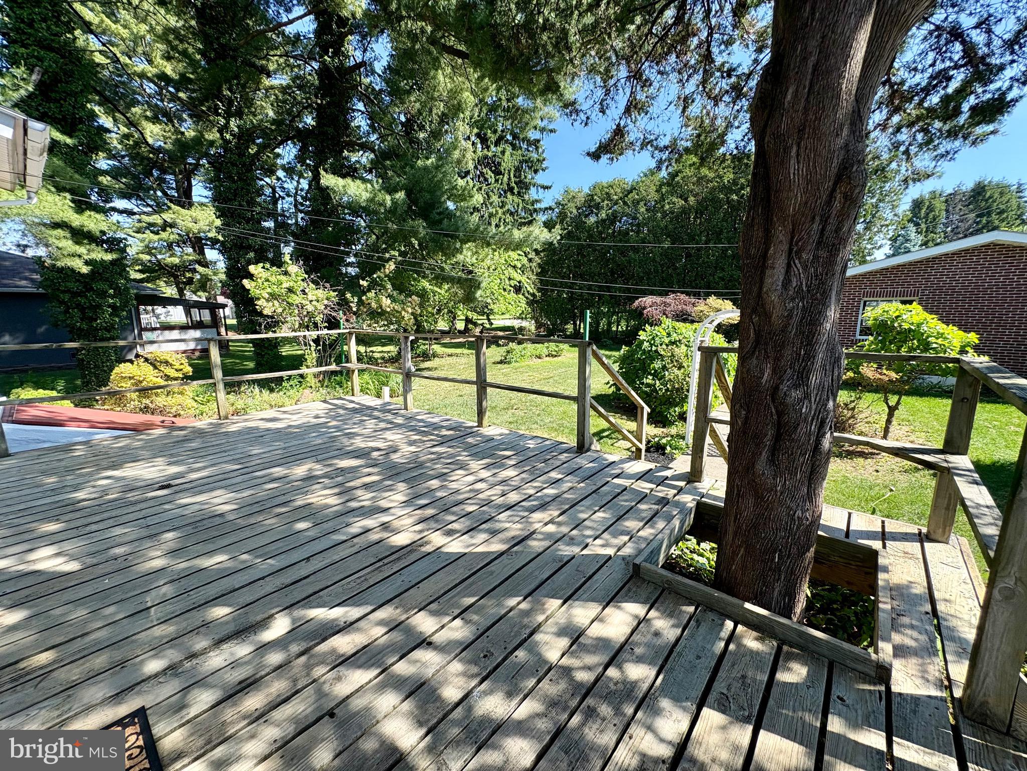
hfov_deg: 102.1
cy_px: 386
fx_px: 415
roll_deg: +1.0
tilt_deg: -9.7
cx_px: 514
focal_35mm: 14
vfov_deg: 85.7
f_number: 2.2
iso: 40
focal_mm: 2.22
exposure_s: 1/505
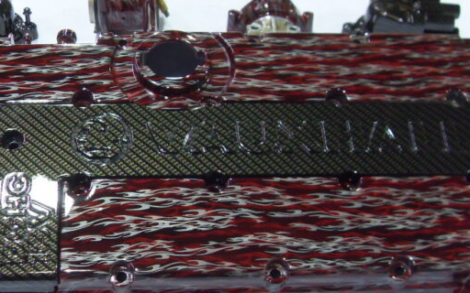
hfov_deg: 35.1
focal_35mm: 58
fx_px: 743
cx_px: 208
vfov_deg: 22.3
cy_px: 189
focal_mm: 6.3
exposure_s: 1/15
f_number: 2.8
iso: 200
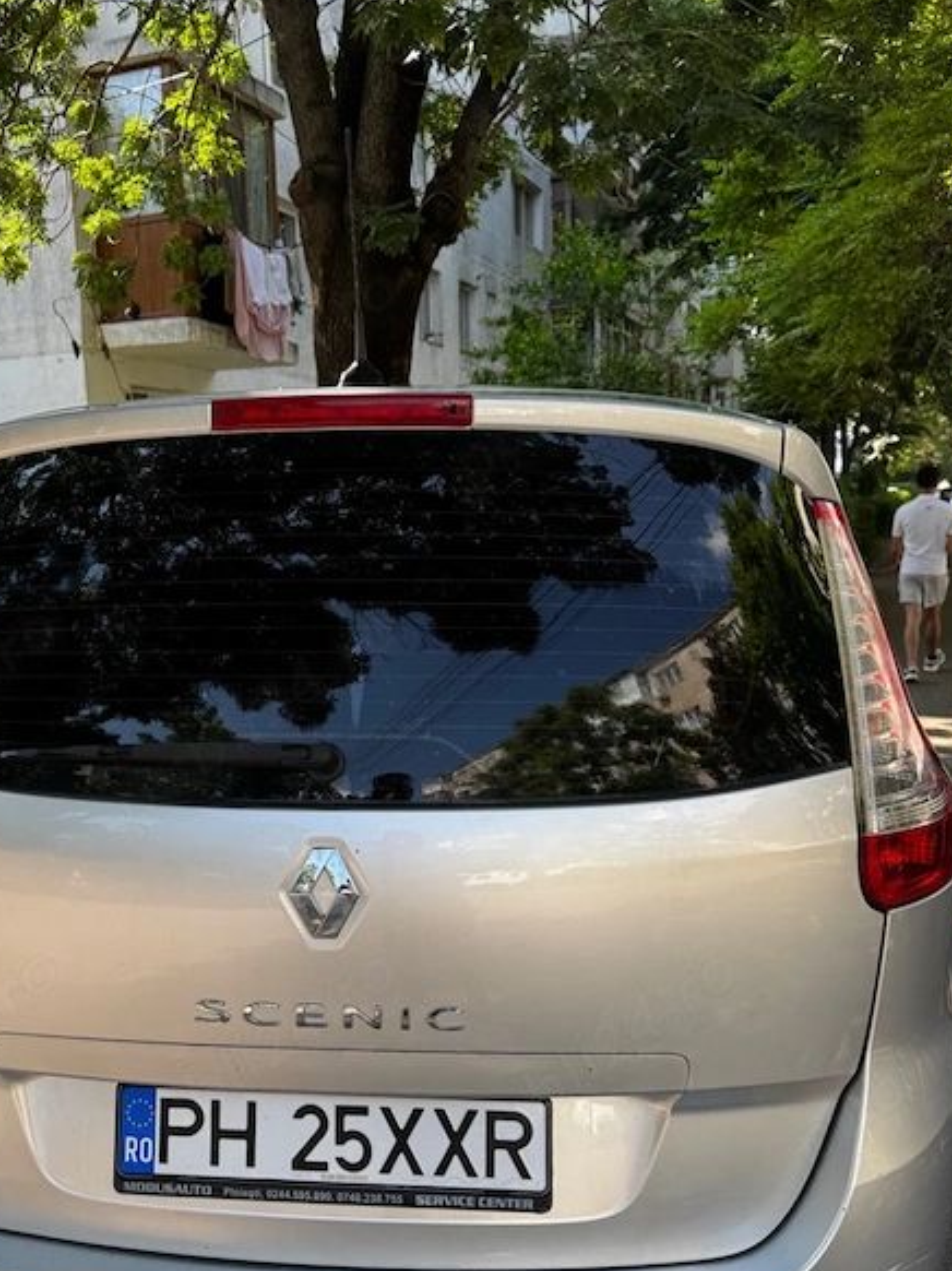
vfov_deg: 54.9
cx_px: 343
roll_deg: +2.3
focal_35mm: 33
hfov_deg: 42.5
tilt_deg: -10.0
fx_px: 1211
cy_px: 771
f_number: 1.78
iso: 80
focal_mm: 6.76
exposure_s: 1/539
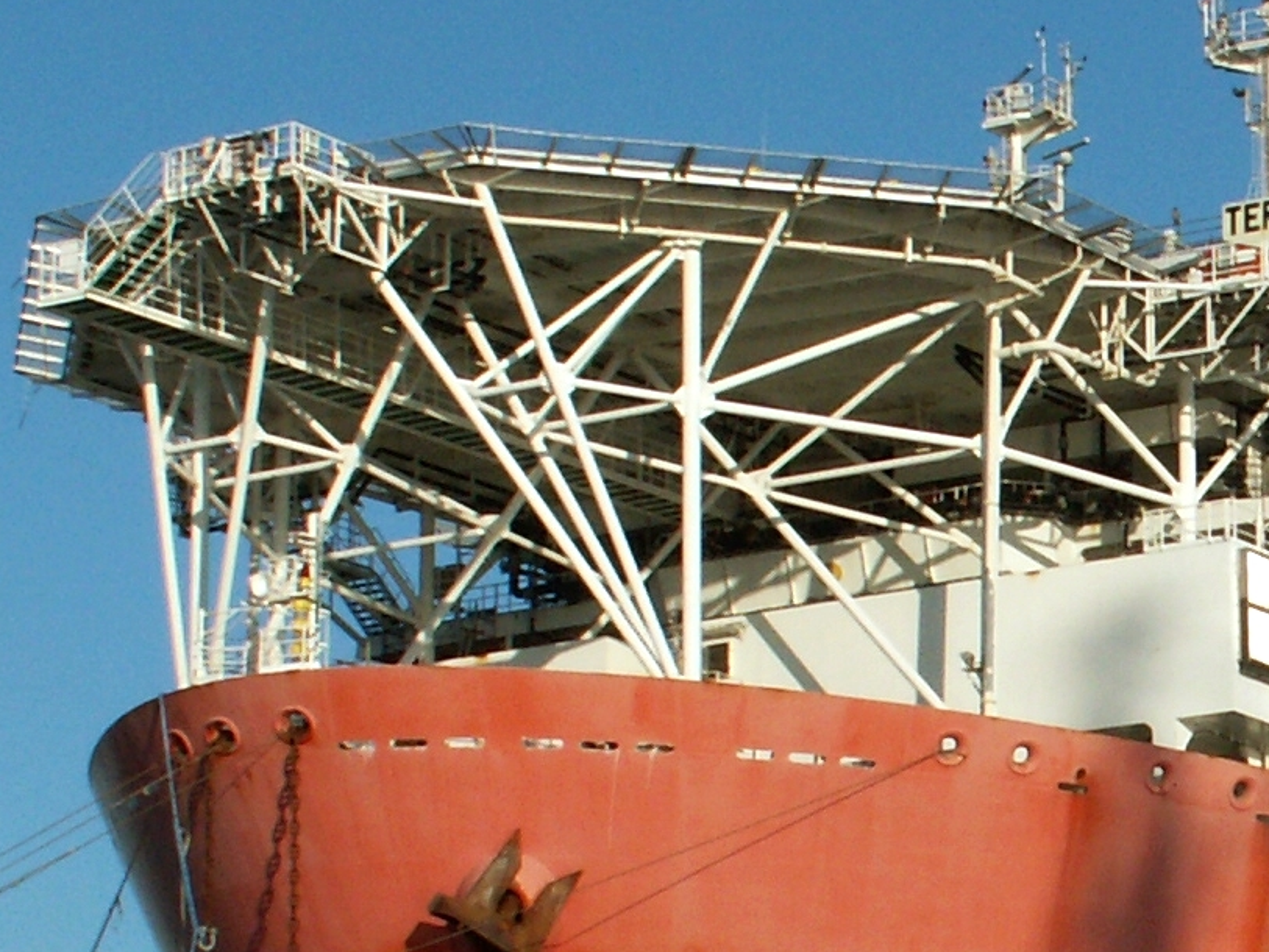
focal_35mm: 148
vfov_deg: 10.0
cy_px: 843
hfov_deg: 12.9
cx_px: 1586
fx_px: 5426
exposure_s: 1/320
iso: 50
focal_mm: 7.76
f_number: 8
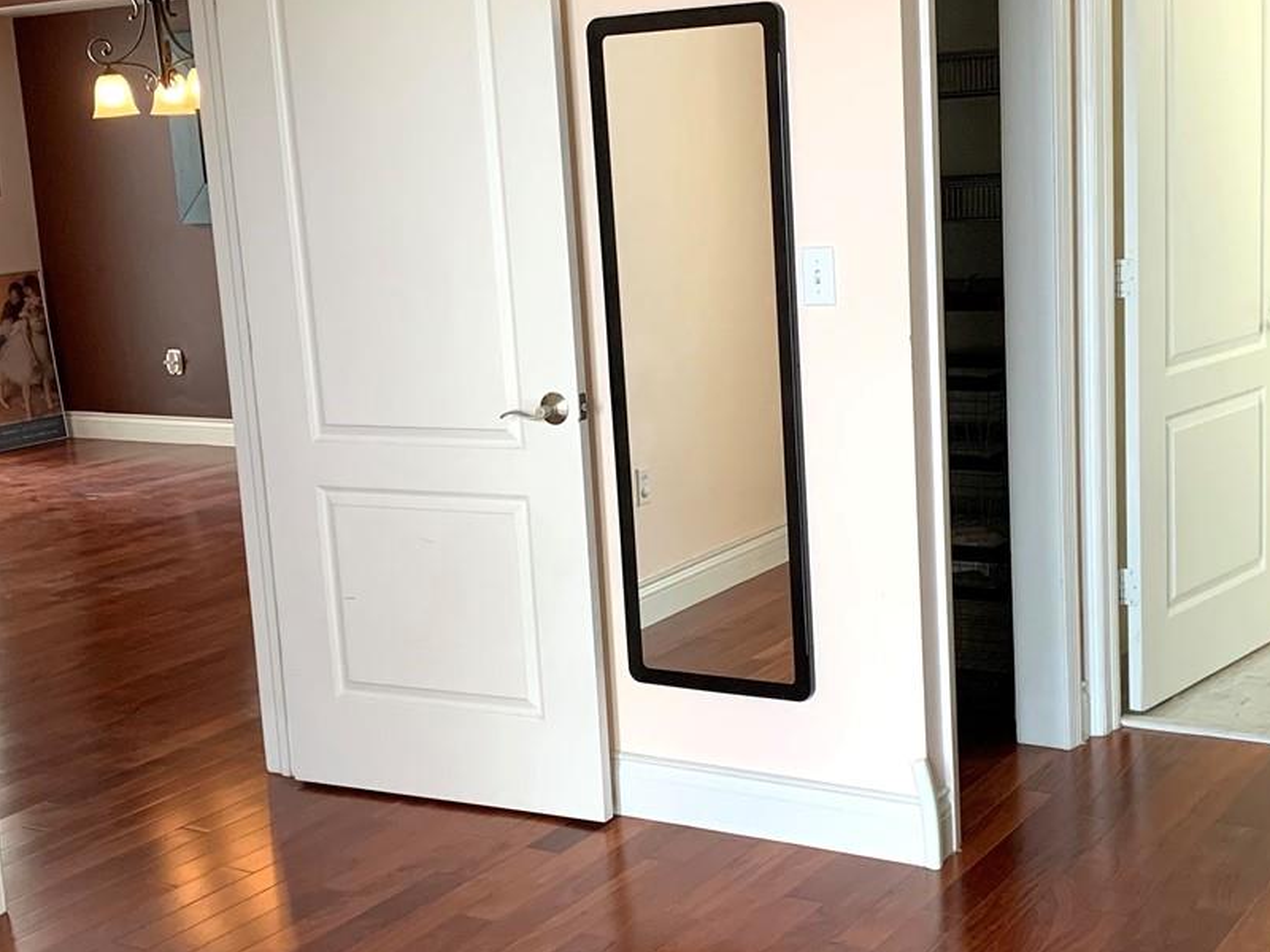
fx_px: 1908
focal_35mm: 52
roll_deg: +3.3
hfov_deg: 36.8
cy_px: 512
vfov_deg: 28.0
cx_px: 683
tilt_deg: -11.0
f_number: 1.8
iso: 100
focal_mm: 4.25
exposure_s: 1/80
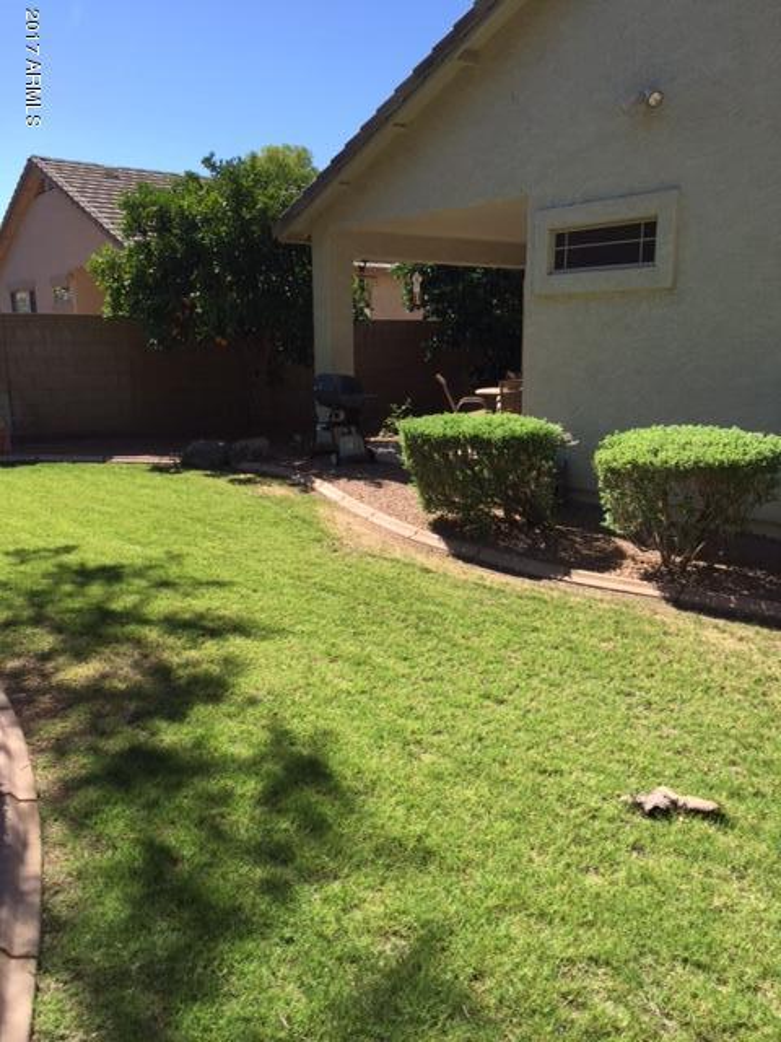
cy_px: 521
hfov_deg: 48.2
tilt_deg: -11.0
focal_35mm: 29
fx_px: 872
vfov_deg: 61.7
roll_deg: -0.8
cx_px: 390
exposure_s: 1/1199
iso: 32
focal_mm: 4.15
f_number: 2.2
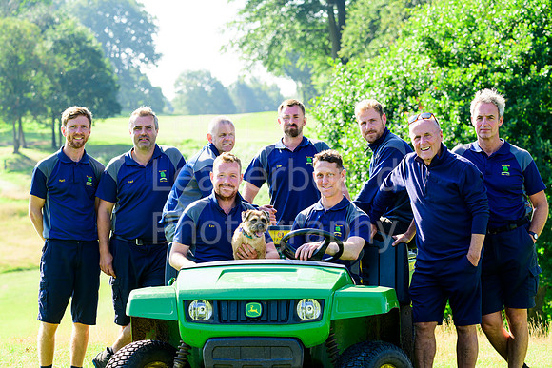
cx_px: 276
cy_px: 184
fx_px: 1994
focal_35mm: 130
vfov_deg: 10.6
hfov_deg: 15.8
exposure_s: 1/320
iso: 500
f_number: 7.1
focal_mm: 130
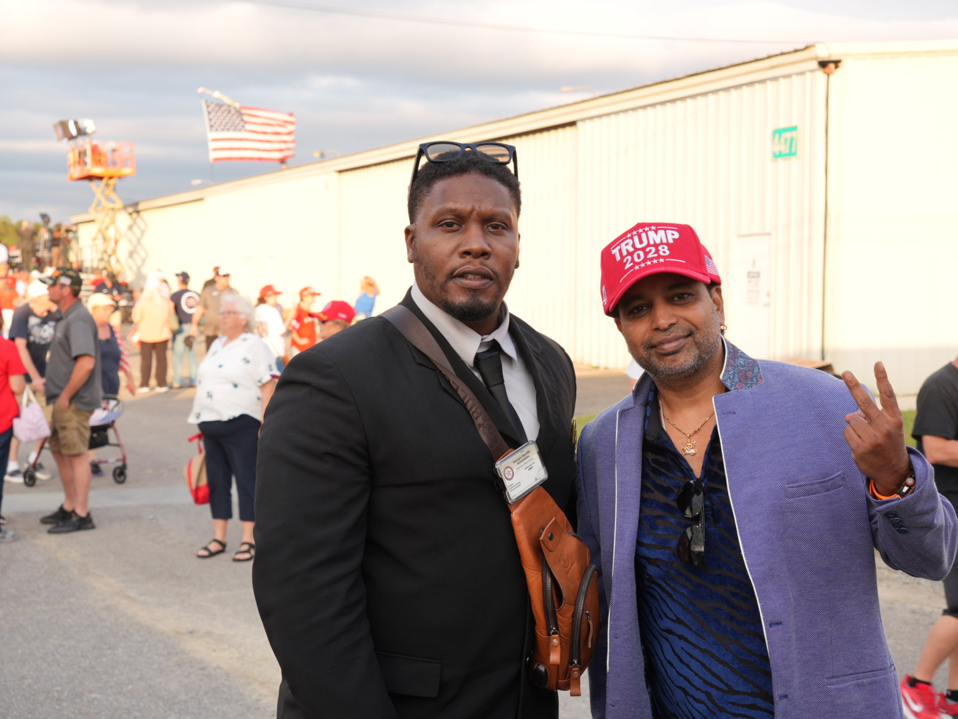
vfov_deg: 28.5
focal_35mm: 51
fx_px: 1415
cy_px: 358
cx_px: 501
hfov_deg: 37.4
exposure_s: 1/125
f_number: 4.5
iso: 100
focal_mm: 31.4
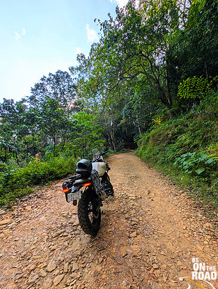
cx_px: 117
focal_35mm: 13
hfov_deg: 90.0
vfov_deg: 106.0
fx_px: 109
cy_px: 152
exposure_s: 1/1524
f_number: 1.95
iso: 34
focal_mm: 2.23
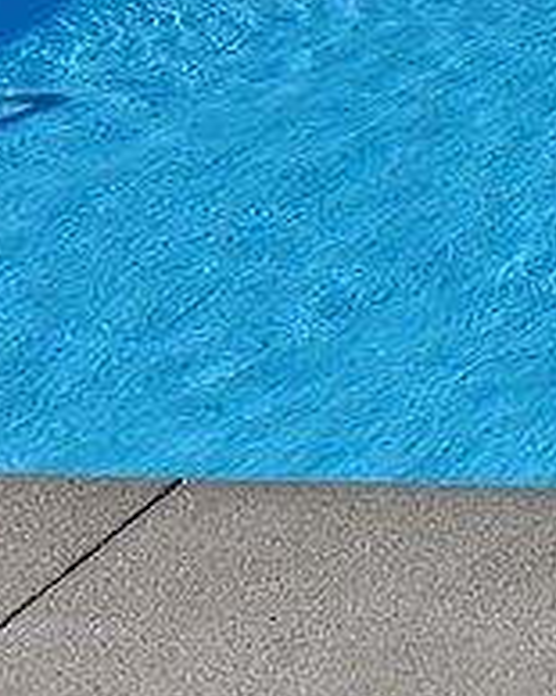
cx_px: 1320
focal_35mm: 129
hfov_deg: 10.4
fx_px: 2656
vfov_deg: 14.1
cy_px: -316
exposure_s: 1/1996
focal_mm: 4.69
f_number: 1.8
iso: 25
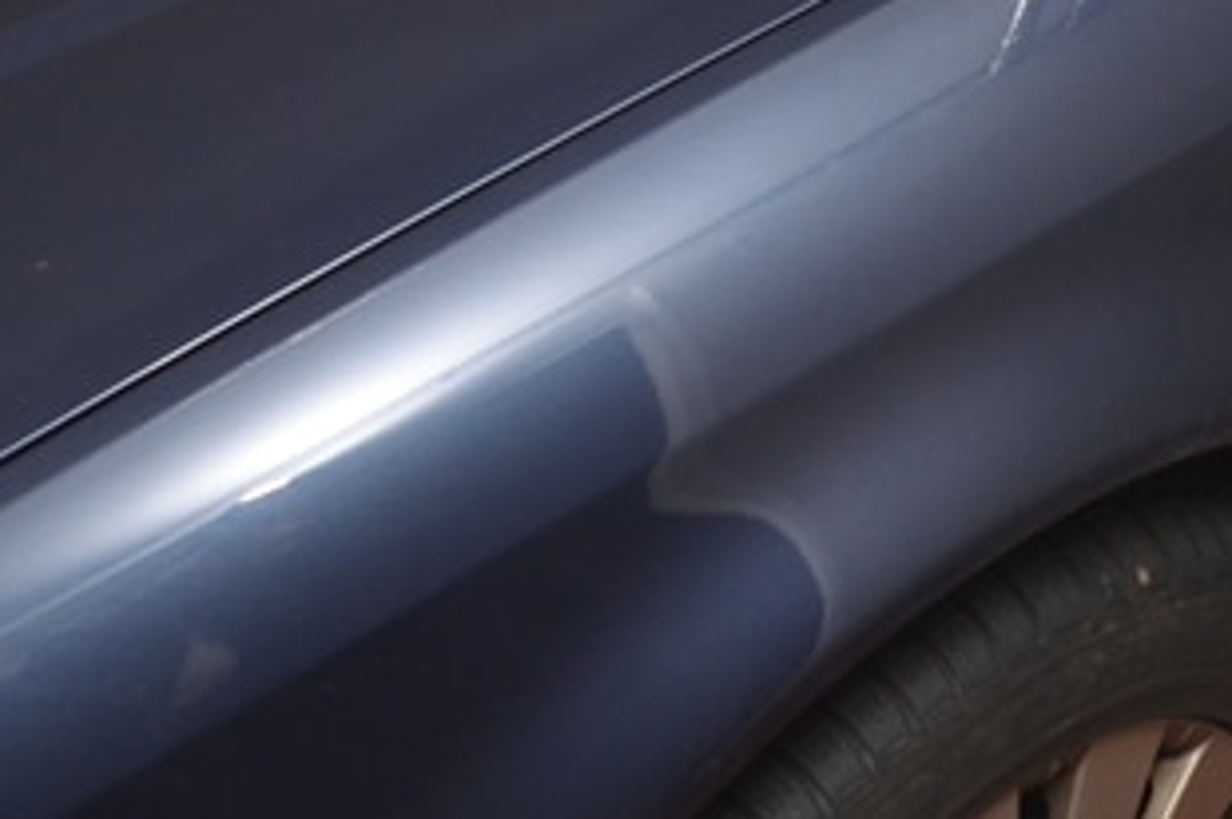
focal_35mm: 58
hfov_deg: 32.2
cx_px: 1192
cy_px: -757
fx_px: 1983
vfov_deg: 17.6
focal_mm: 10
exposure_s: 1/60
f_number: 5
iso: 250
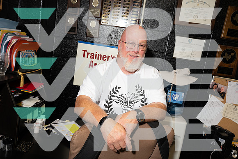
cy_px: 80
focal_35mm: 30
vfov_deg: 43.6
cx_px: 119
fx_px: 198
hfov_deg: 61.9
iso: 1000
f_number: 5.6
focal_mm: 30
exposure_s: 1/250
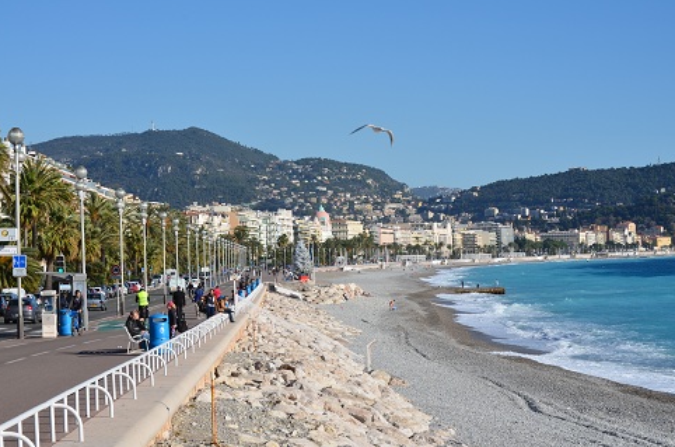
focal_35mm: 86
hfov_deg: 23.8
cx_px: 332
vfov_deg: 15.9
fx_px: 1600
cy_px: 228
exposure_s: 1/200
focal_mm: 55
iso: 100
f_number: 13
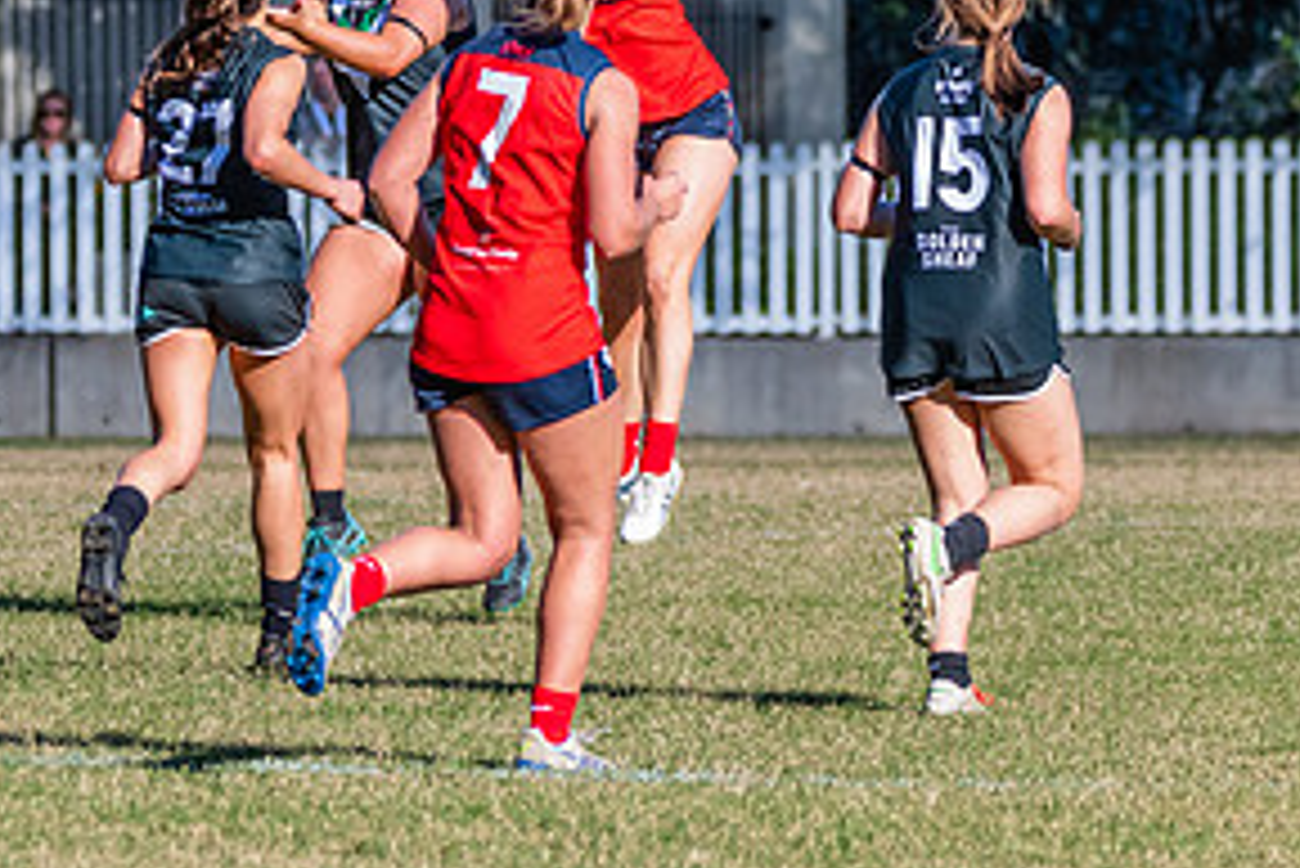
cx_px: 552
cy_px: 2
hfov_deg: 3.4
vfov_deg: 2.2
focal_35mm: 612
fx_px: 22110
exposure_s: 1/1600
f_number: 5.6
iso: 800
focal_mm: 220
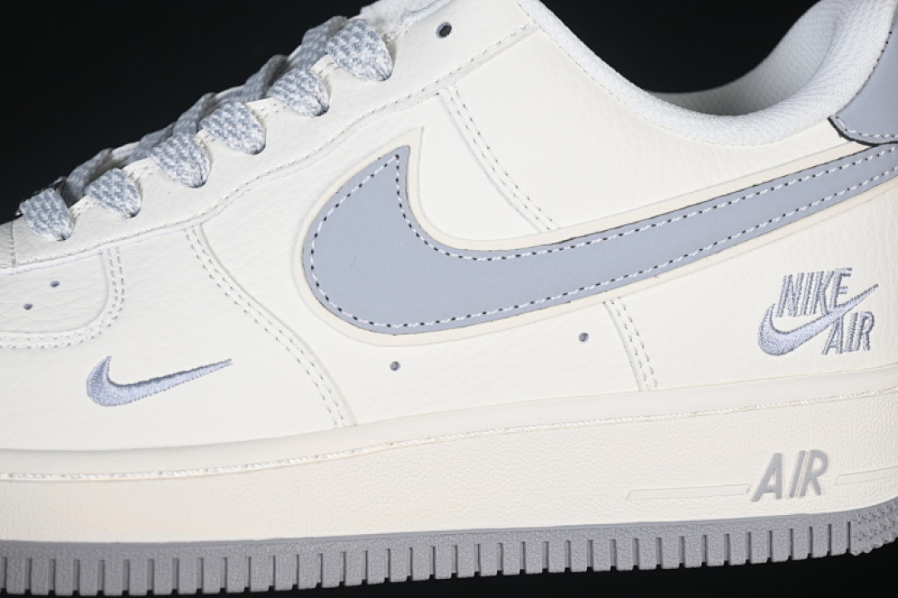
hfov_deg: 27.0
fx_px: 1871
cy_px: 299
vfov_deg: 18.2
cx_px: 449
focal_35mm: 75
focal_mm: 50
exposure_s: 1/80
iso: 160
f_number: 7.1
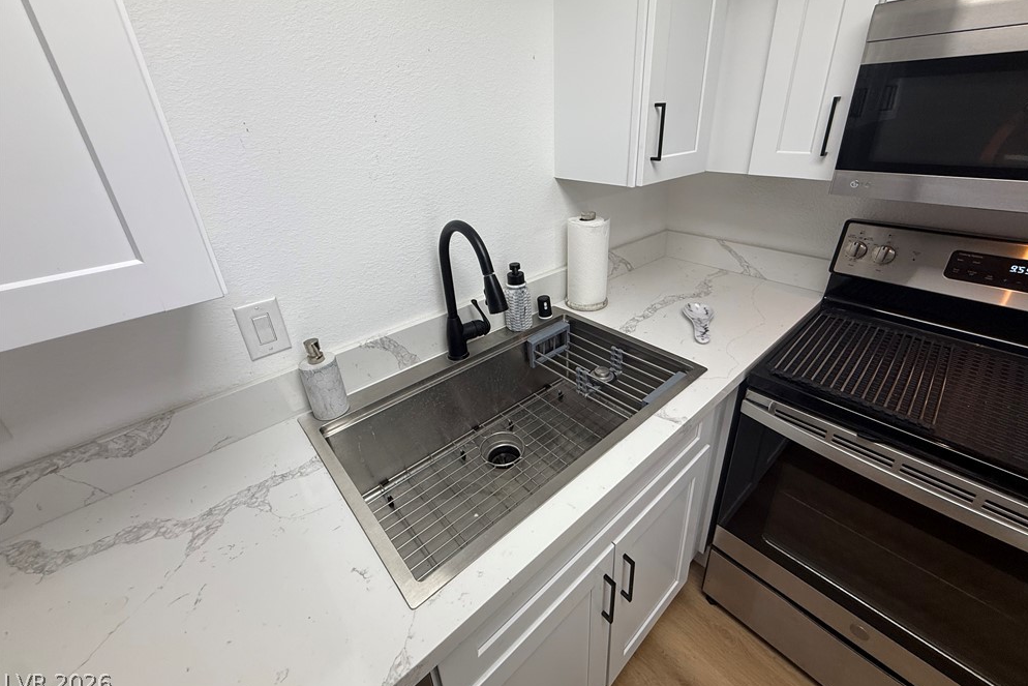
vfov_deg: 77.0
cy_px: 302
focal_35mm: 15
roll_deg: +3.1
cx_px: 527
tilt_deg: -23.8
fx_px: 428
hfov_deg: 100.4
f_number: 2.2
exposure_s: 1/120
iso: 125
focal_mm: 2.22
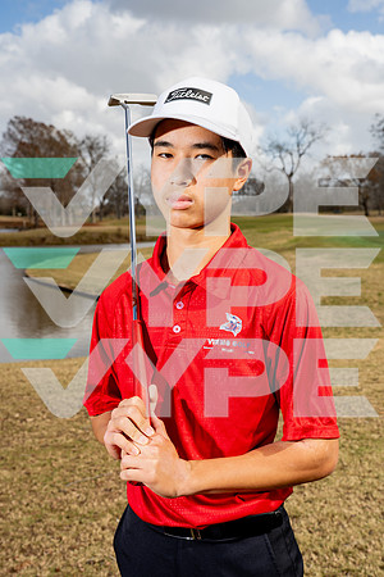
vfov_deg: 44.5
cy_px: 288
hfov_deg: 30.5
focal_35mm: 44
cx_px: 192
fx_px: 704
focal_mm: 44
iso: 100
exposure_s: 1/250
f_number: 8
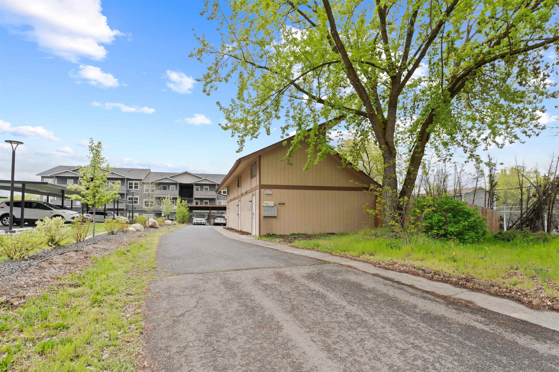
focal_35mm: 19
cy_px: 186
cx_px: 280
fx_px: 295
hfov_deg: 86.9
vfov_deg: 64.6
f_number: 13
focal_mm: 19
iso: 400
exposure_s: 1/50
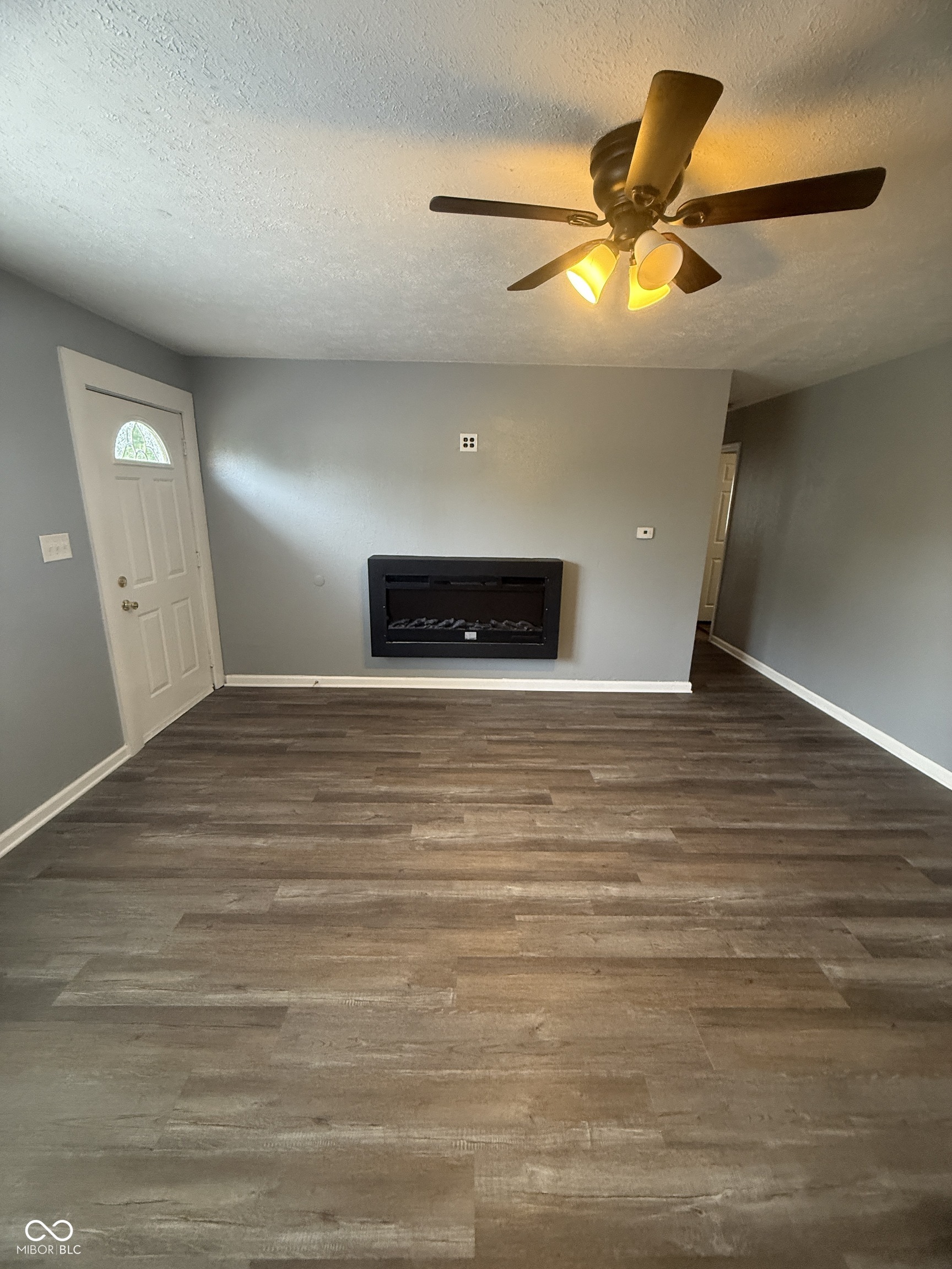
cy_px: 634
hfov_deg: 85.7
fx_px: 513
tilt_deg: -14.4
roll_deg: -1.5
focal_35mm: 14
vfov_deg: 102.1
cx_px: 476
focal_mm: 2.22
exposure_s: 1/60
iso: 400
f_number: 2.2
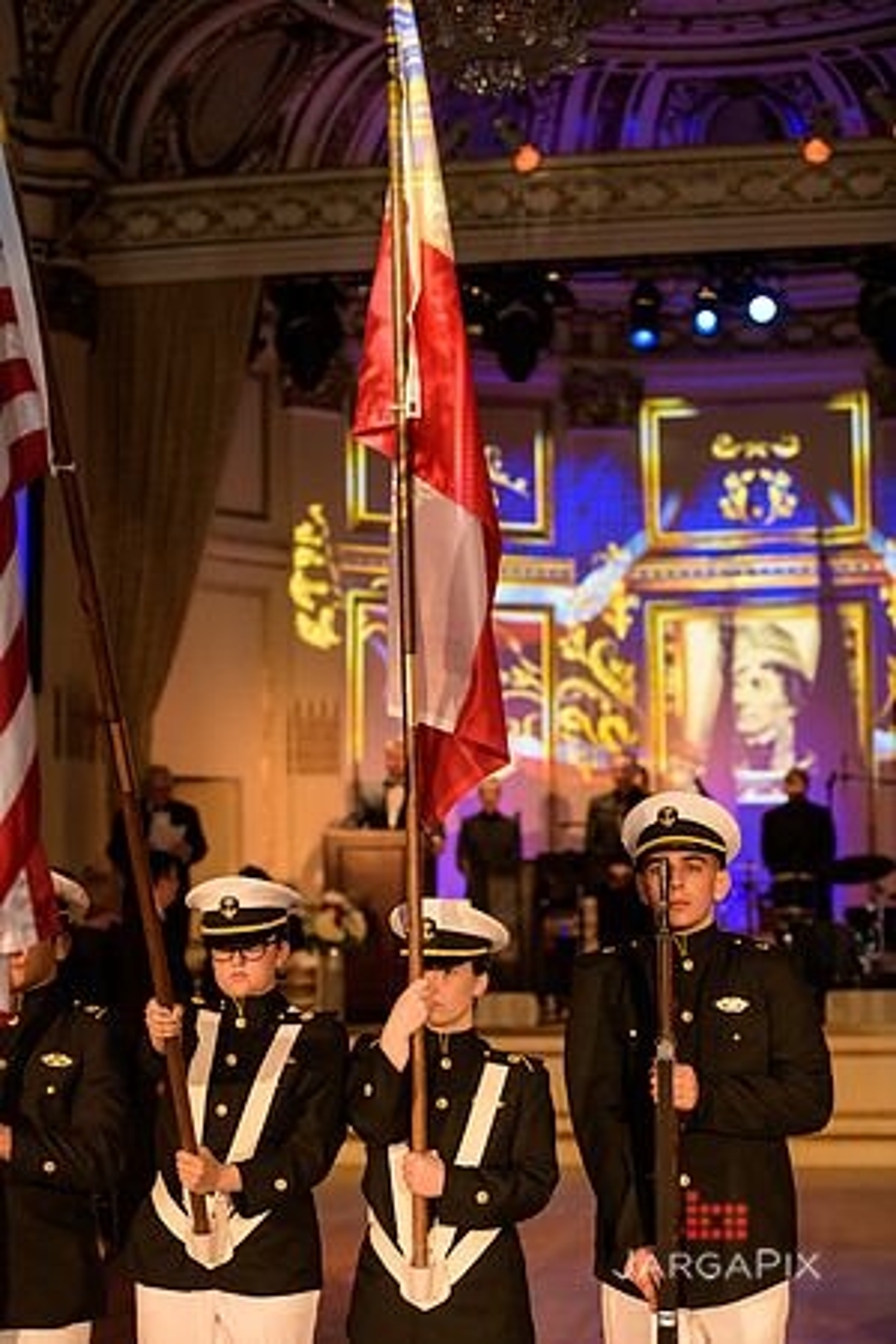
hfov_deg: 19.5
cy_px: 672
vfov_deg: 28.8
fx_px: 2613
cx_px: 448
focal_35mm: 70
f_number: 3.2
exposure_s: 1/125
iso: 1250
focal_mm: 70
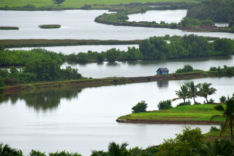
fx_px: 2437
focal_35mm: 375
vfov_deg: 3.7
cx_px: 117
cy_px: 78
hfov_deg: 5.5
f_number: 10
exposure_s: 1/320
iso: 400
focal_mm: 250
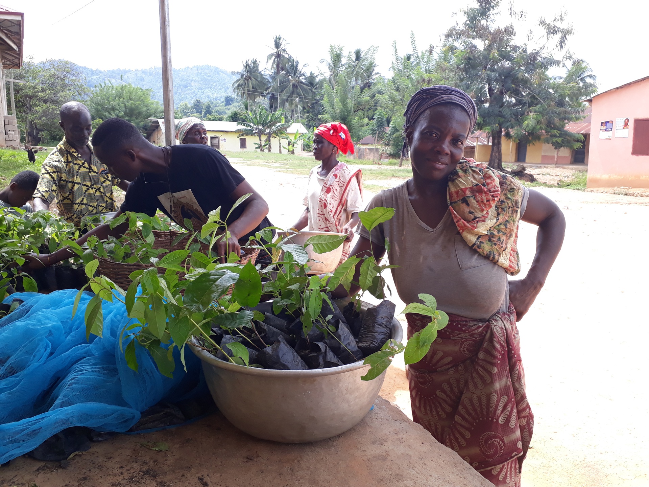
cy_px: 244
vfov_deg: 51.4
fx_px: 506
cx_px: 324
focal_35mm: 27
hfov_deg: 65.3
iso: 40
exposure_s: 1/275
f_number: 1.9
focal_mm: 3.6
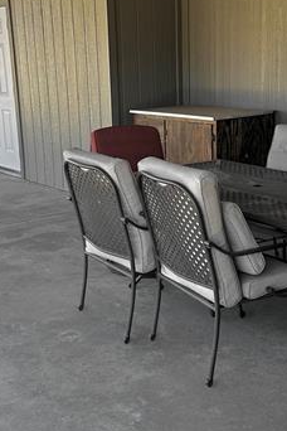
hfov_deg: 24.2
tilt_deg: -10.0
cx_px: 132
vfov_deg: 35.5
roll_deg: +1.1
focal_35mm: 56
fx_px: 670
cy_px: 163
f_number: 1.78
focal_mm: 6.86
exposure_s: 1/383
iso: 80
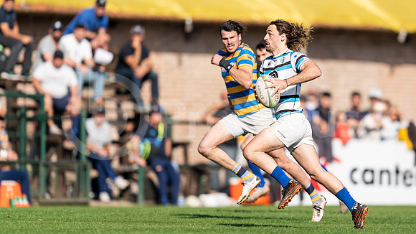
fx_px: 6548
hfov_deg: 3.6
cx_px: 293
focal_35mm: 594
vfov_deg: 2.0
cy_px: 108
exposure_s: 1/1250
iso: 100
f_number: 2.8
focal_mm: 400
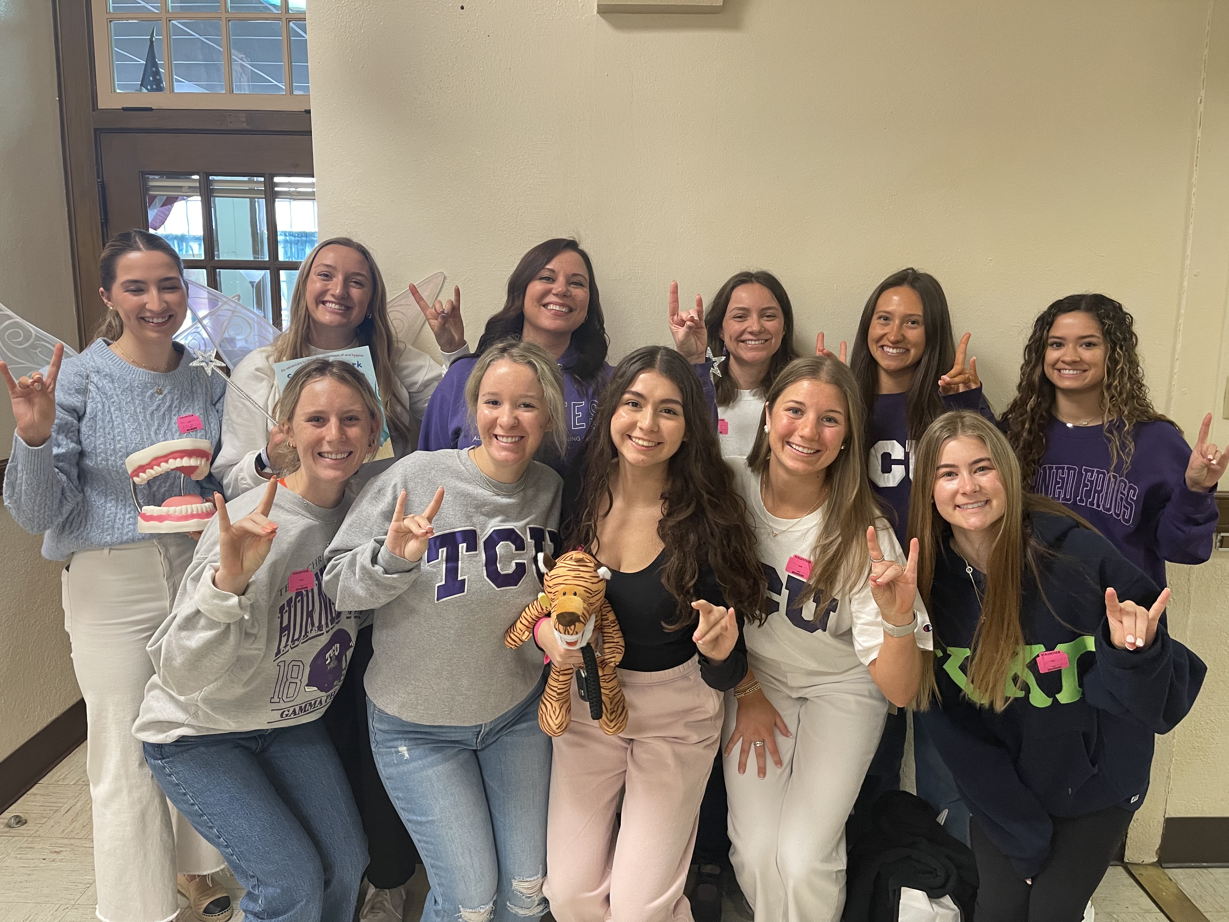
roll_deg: -0.4
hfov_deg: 69.4
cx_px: 614
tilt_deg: -10.6
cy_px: 461
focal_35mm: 25
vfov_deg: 54.9
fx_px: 888
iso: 200
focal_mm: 5.1
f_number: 1.6
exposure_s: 1/60
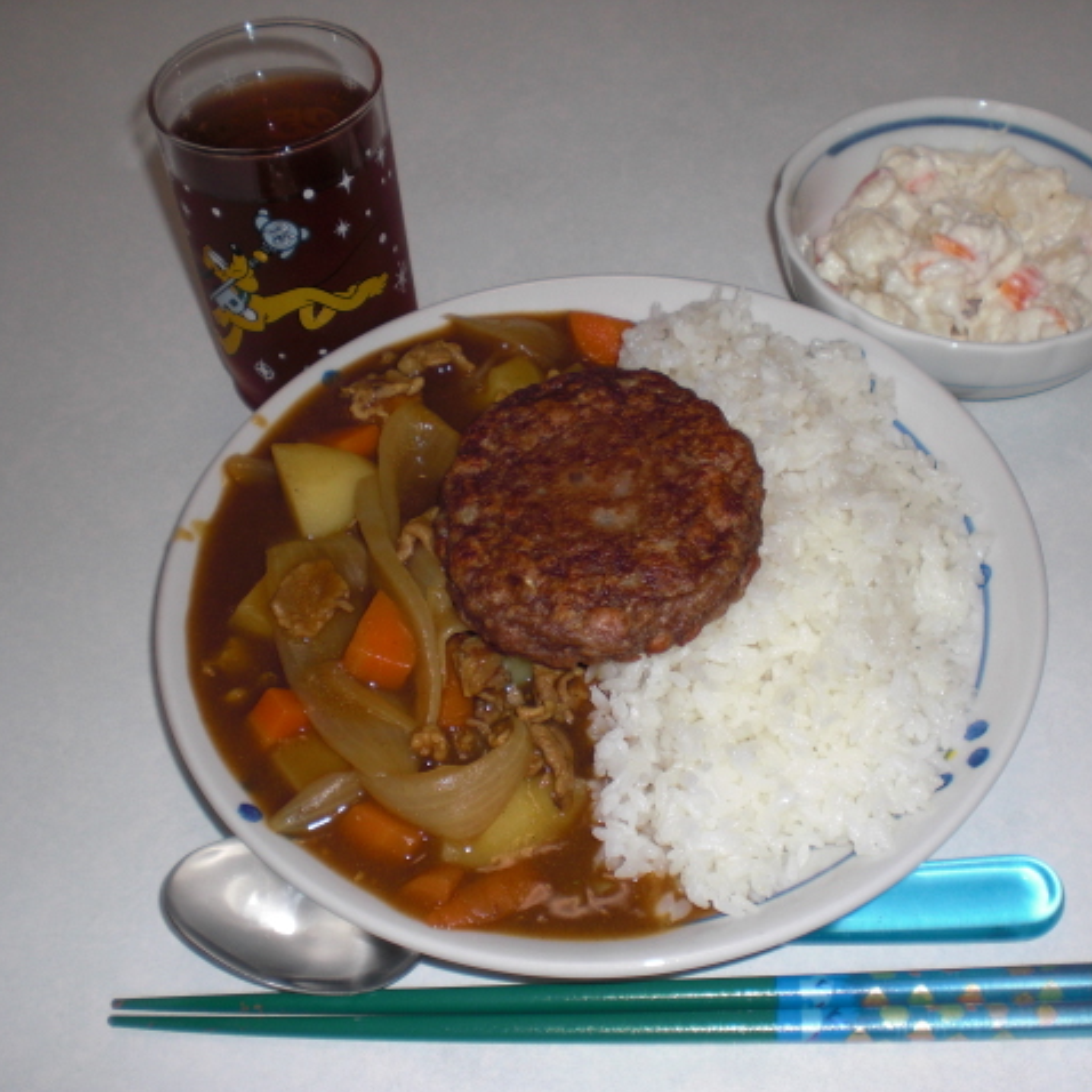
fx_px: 1606
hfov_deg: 37.4
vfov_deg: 37.6
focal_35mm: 45
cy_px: 546
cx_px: 660
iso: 64
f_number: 3.1
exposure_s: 1/60
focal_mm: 6.3
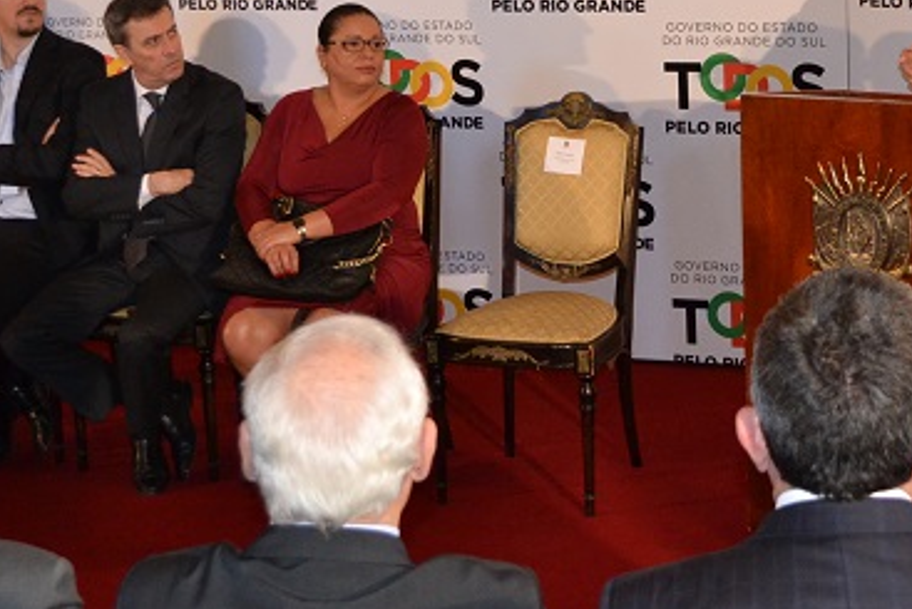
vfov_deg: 16.0
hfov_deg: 23.7
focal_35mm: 85
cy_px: 190
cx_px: 654
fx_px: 2154
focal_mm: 26
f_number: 4.2
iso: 1400
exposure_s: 1/60
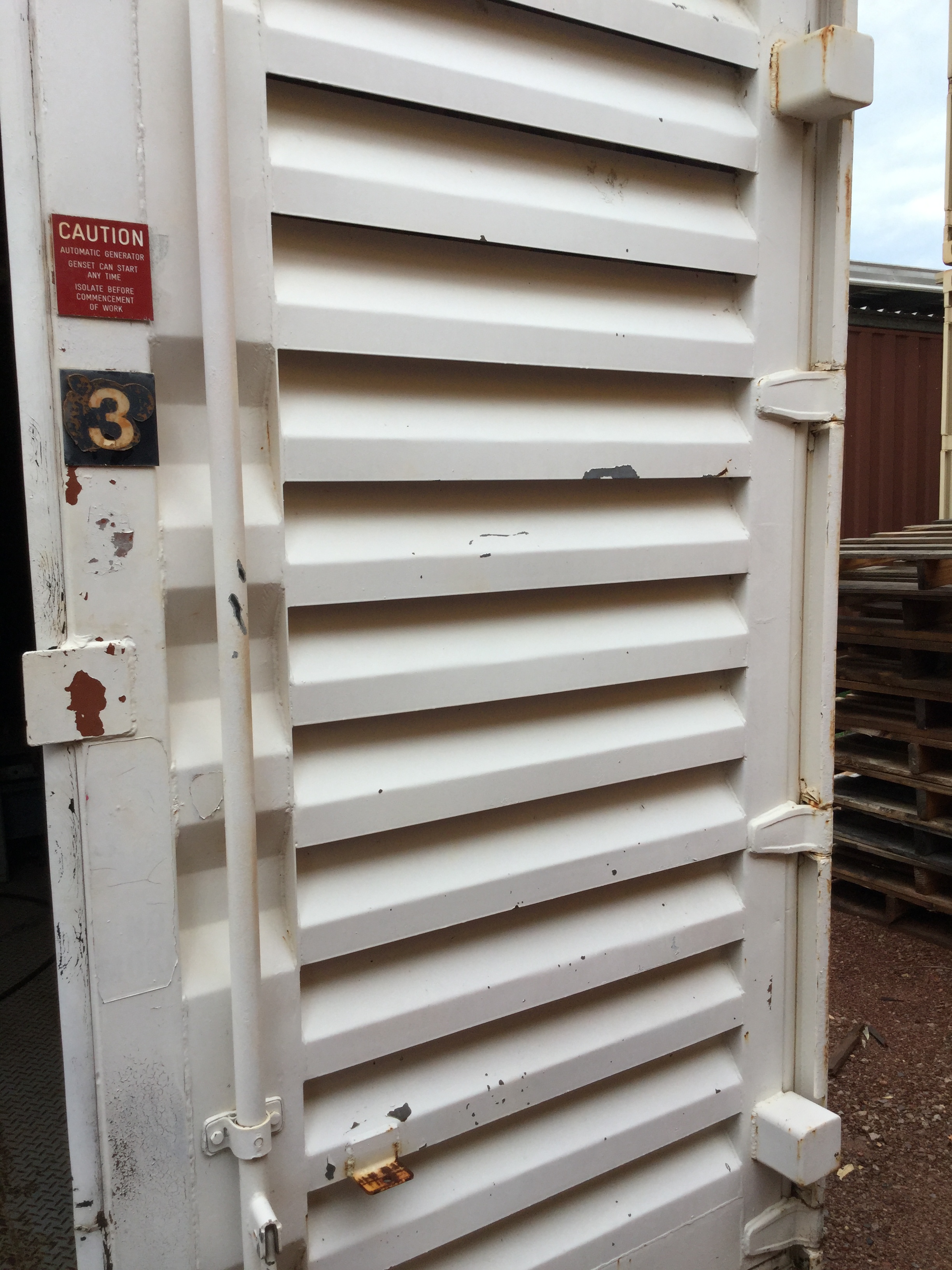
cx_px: 476
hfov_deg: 45.4
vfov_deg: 58.4
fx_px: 1137
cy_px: 635
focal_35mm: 31
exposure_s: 1/317
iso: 25
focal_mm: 3.3
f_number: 2.4
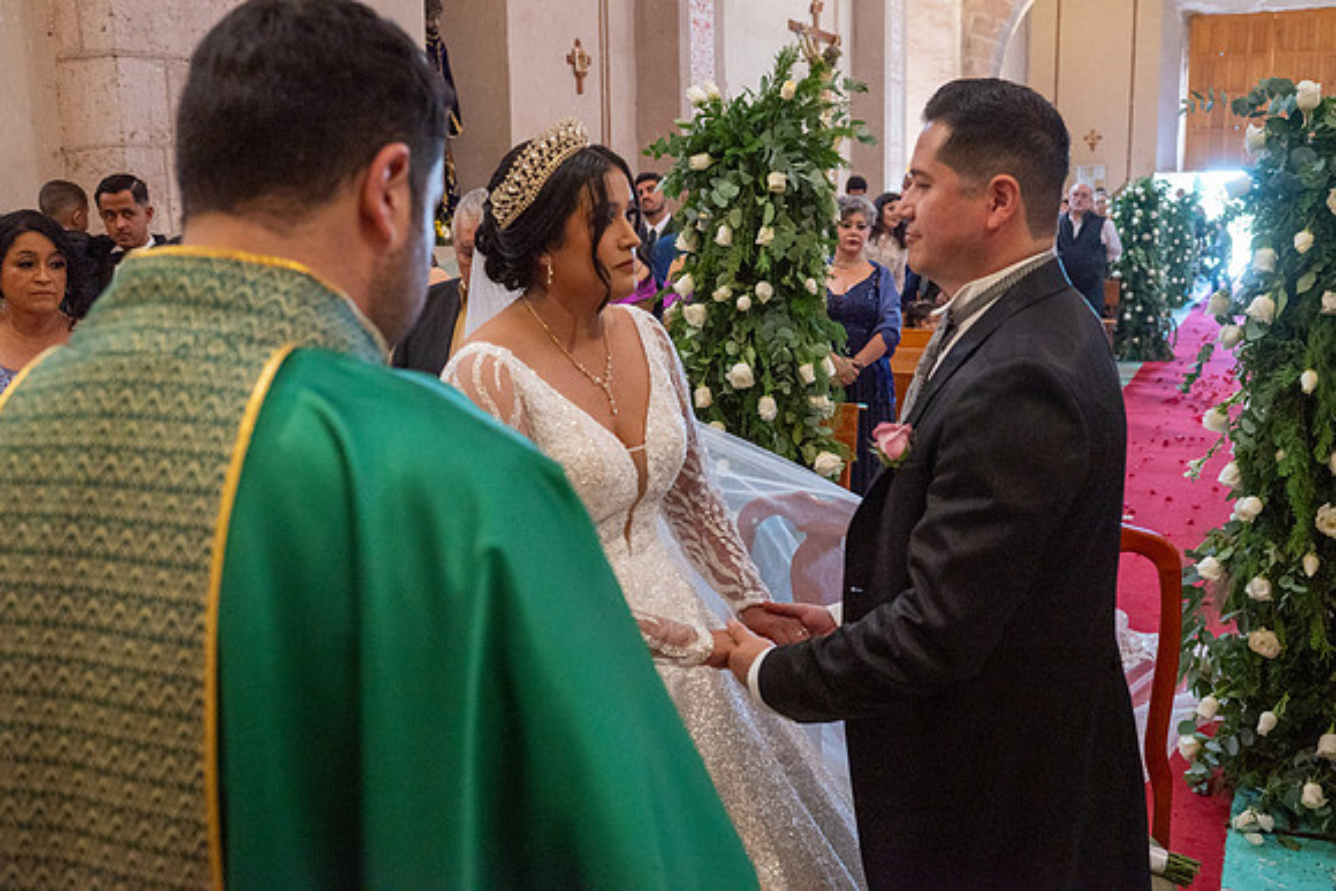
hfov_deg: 54.4
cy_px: 446
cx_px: 668
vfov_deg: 37.9
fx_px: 1299
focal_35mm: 35
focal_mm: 35
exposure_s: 1/100
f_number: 5
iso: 2500
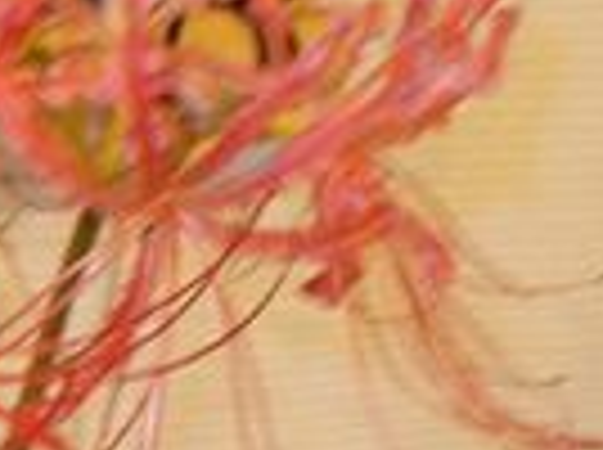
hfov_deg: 16.0
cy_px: 335
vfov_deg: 12.6
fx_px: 2034
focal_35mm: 117
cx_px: -184
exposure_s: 1/10
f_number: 3.6
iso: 200
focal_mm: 6
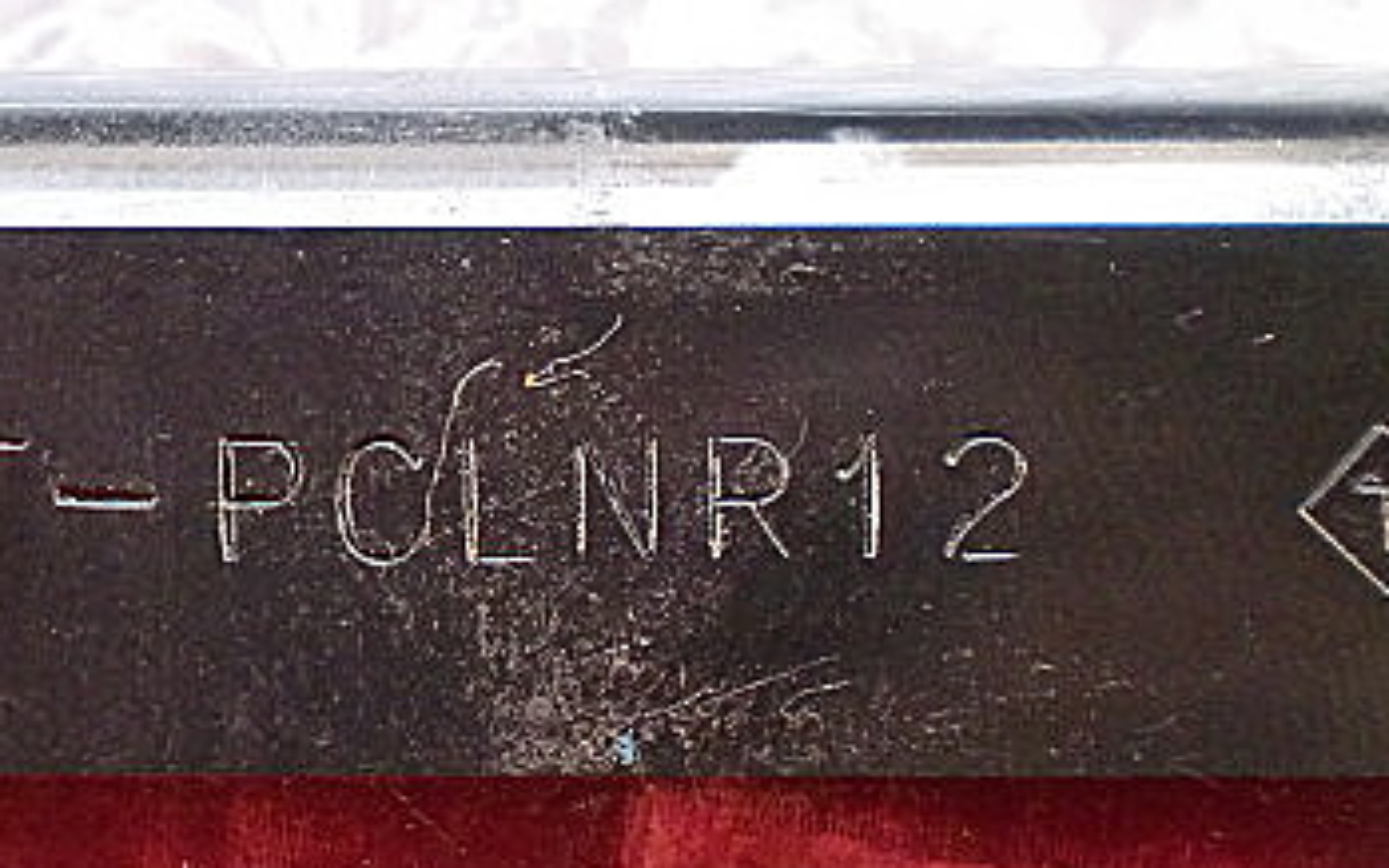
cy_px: 601
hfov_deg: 29.2
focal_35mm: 68
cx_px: 183
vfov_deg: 19.1
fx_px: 2574
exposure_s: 1/60
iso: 320
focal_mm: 6.3
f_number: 3.1
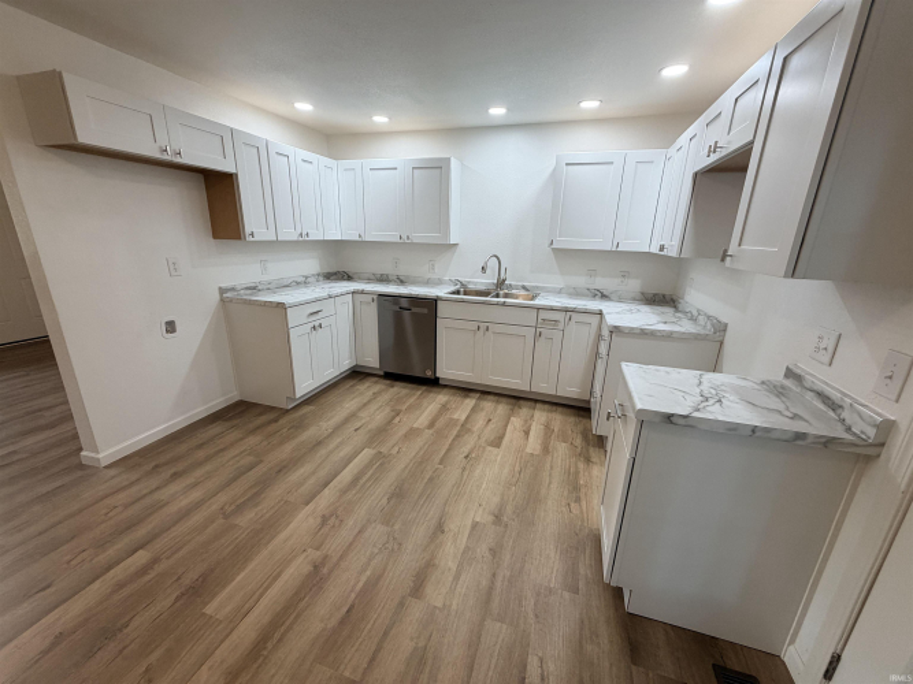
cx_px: 456
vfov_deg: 85.7
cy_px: 342
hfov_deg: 102.1
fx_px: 369
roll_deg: -1.2
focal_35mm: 14
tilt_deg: -16.6
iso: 160
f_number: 2.2
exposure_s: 1/120
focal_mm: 2.22
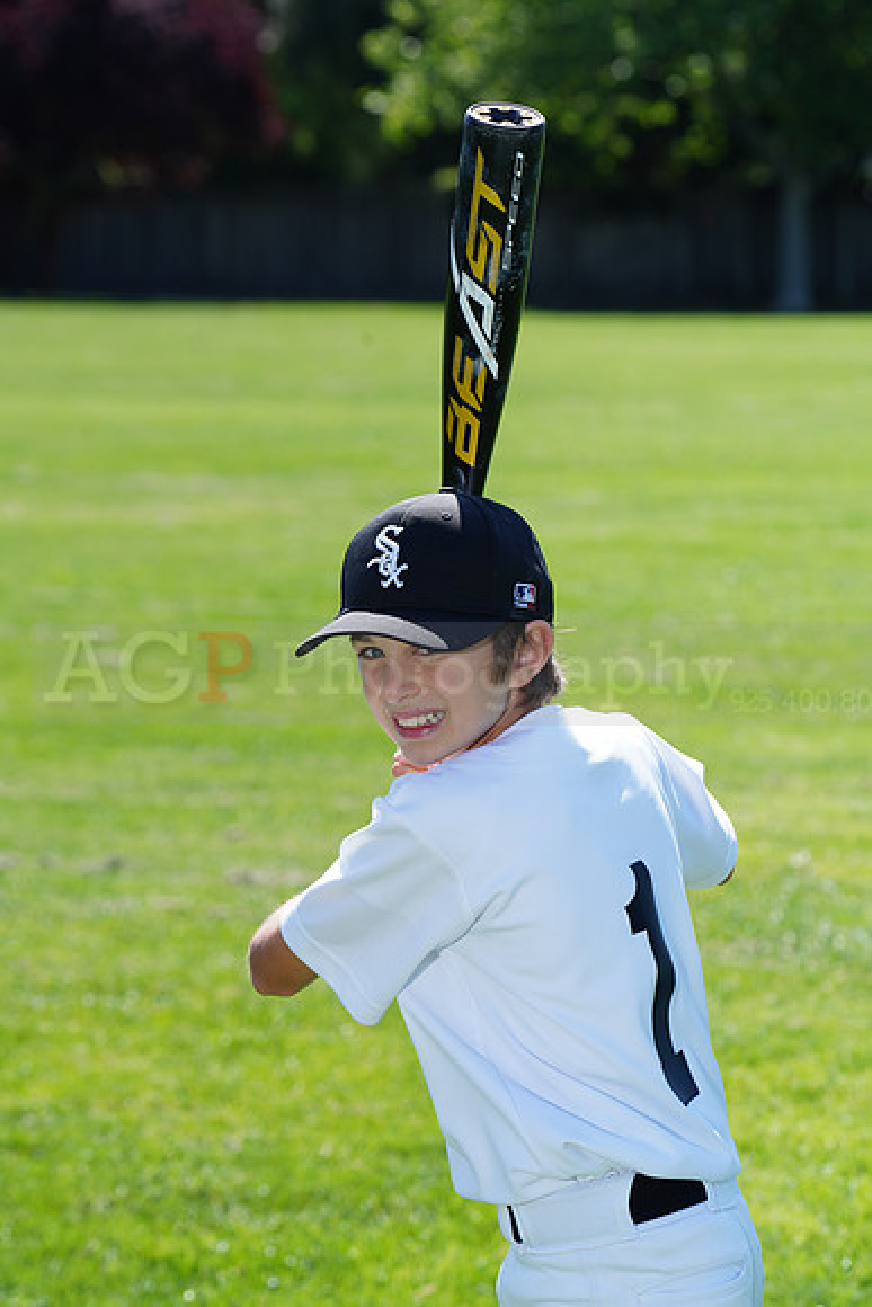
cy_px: 654
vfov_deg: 11.9
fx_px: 6281
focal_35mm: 173
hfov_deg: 7.9
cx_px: 436
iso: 200
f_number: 9
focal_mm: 173
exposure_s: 1/250
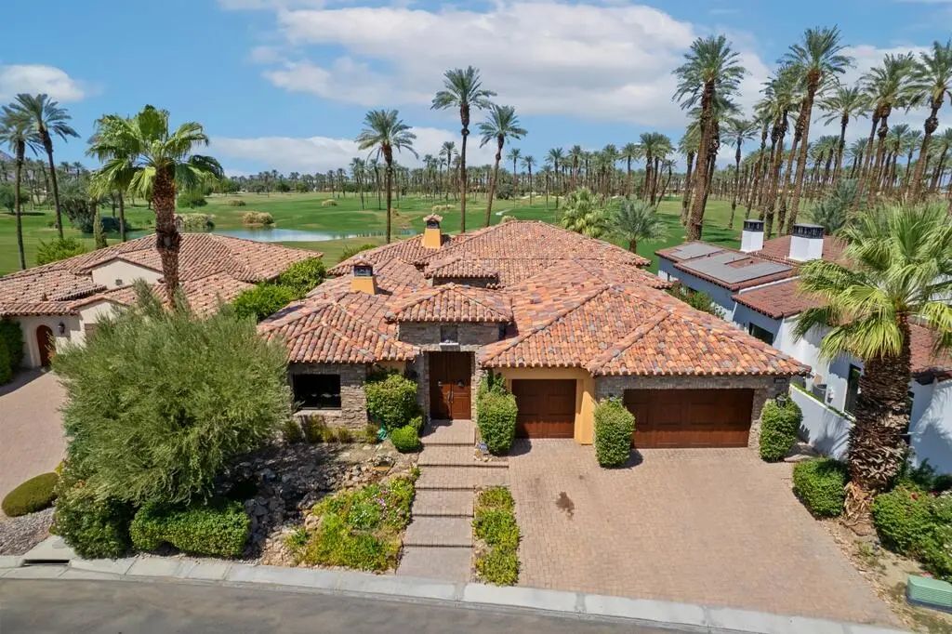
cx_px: 476
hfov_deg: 78.6
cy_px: 317
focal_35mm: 22
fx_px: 582
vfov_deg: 57.2
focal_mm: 8.38
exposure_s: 1/1500
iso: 110
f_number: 2.8
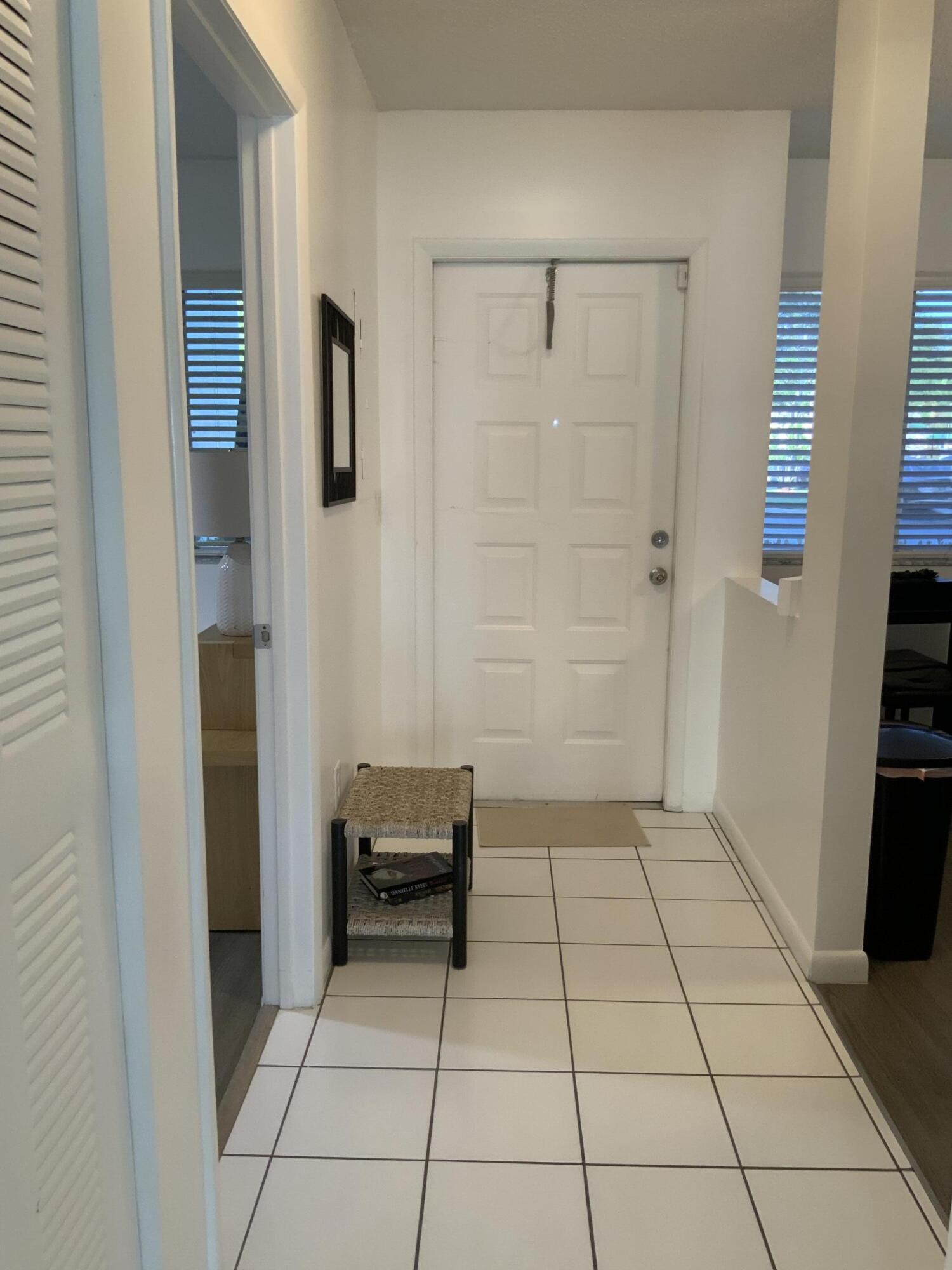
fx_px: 1063
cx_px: 476
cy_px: 635
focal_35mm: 29
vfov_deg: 61.7
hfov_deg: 48.2
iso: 100
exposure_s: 1/60
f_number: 1.8
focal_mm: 3
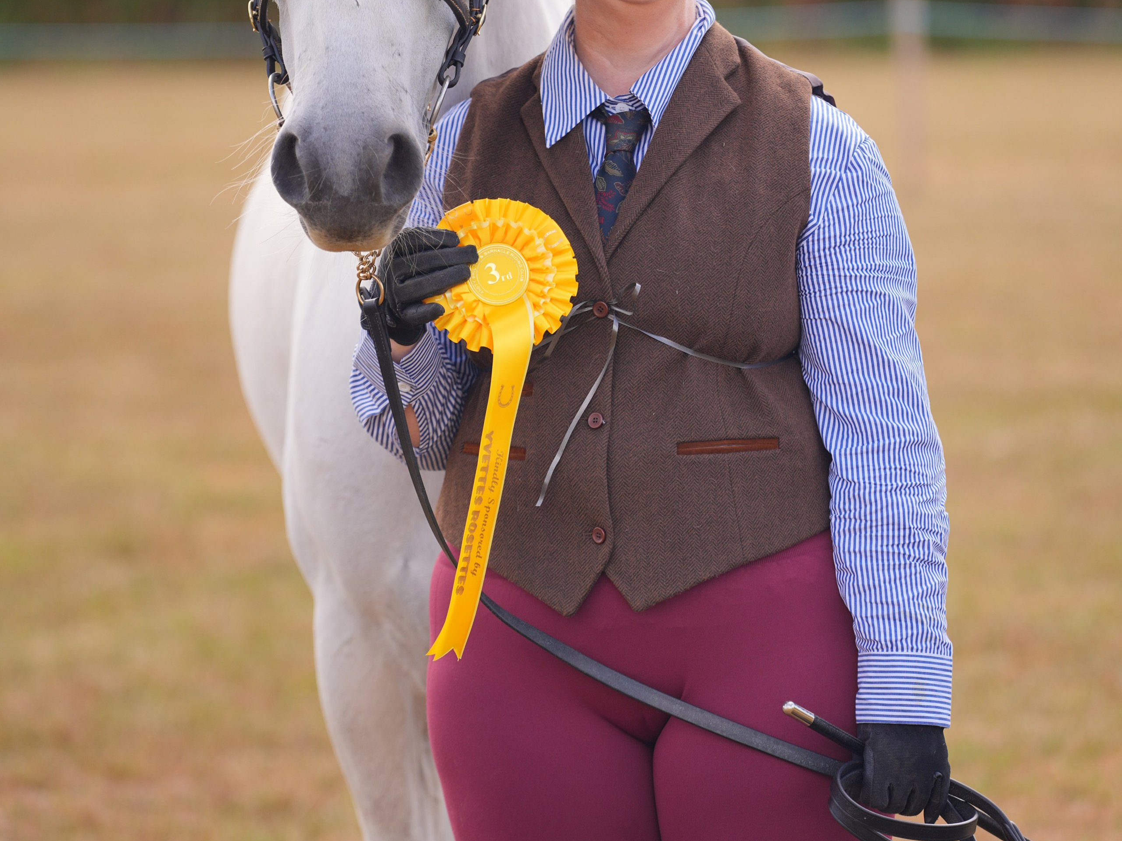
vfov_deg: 8.2
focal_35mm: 180
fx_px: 5829
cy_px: 233
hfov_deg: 11.0
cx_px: 561
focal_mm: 124.6
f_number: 2.8
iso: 100
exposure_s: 1/800
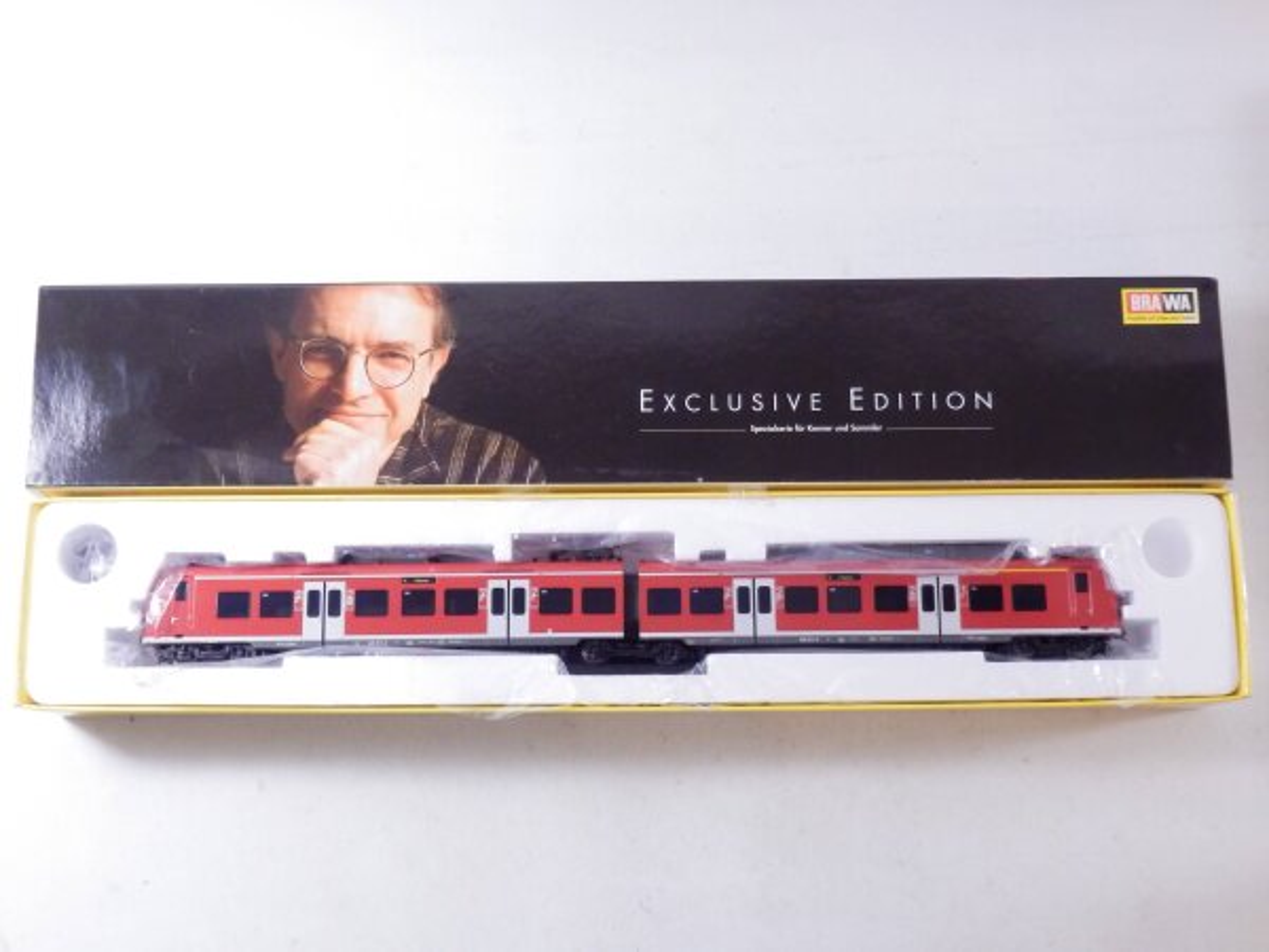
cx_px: 634
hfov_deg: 42.1
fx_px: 1650
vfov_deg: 32.2
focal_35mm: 45
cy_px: 476
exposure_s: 1/160
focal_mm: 8
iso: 640
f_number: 3.8
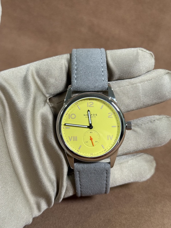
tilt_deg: -26.9
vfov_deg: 39.7
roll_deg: -1.6
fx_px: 316
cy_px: 114
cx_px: 86
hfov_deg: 30.3
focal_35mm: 48
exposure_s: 1/54
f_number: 1.78
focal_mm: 6.76
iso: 80
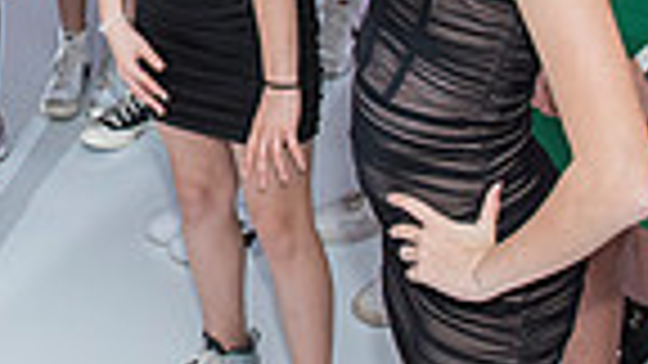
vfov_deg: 11.4
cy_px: -200
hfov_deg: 20.0
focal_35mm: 101
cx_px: -112
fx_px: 1735
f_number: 3.5
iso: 1000
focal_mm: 24
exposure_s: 1/100
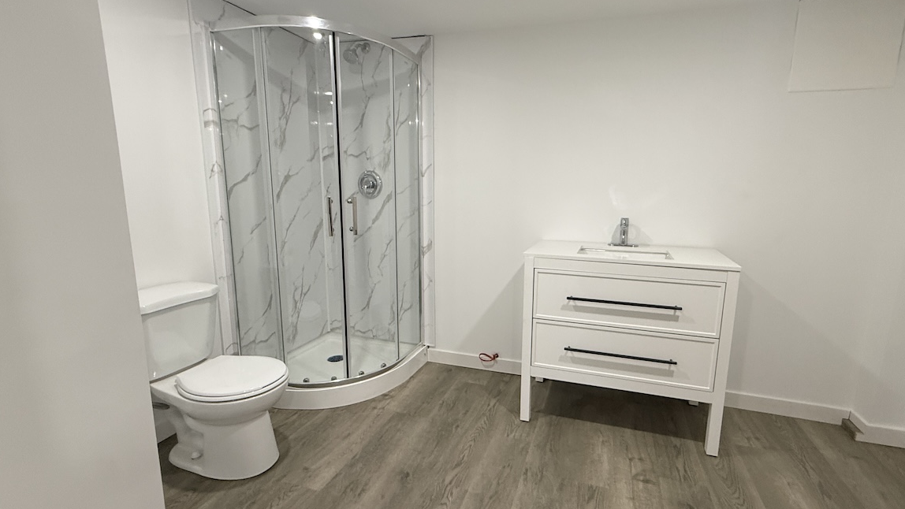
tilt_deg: -10.1
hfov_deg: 95.7
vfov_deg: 63.9
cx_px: 489
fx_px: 408
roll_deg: -1.0
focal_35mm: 17
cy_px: 254
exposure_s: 1/120
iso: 320
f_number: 2.2
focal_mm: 2.22
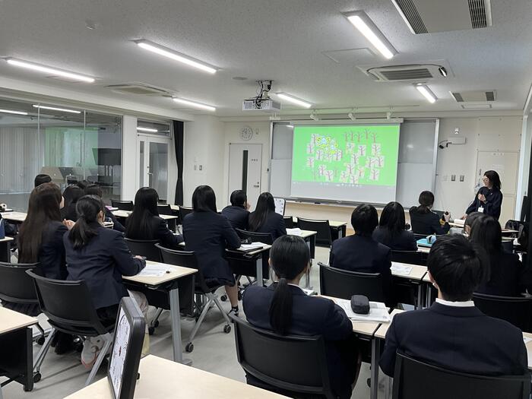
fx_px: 446
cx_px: 266
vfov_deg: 48.2
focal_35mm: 29
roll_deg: -1.5
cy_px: 200
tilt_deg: -5.1
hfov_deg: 61.7
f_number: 1.8
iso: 64
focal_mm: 3
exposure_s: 1/98
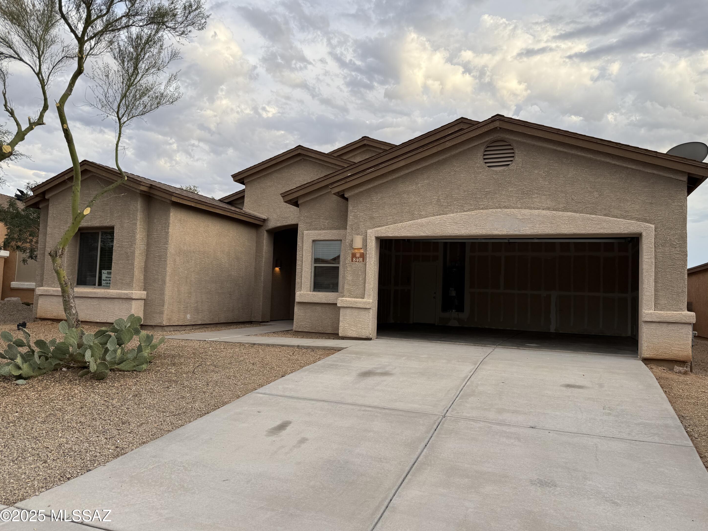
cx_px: 367
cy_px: 265
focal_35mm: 25
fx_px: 511
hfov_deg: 69.4
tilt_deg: +5.1
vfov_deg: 54.9
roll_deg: -1.4
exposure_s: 1/627
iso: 80
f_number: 1.78
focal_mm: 6.76
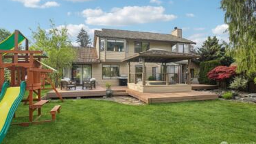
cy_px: 60
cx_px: 122
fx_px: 122
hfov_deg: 92.6
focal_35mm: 18
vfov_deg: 60.7
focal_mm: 16
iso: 1600
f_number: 8
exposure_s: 1/800
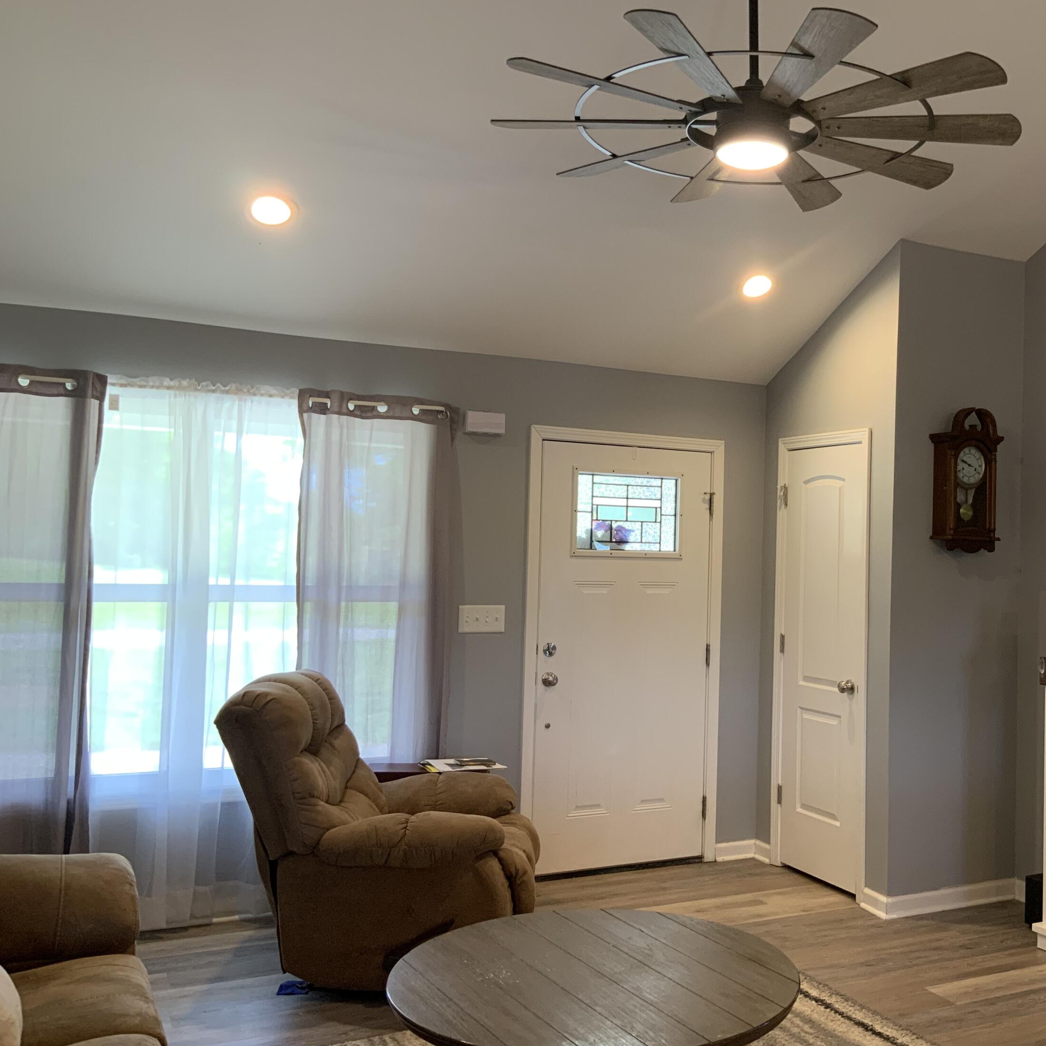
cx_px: 695
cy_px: 520
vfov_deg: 47.2
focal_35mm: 35
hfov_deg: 46.5
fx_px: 1197
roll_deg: -1.0
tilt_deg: +1.4
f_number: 1.8
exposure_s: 1/60
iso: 64
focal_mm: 3
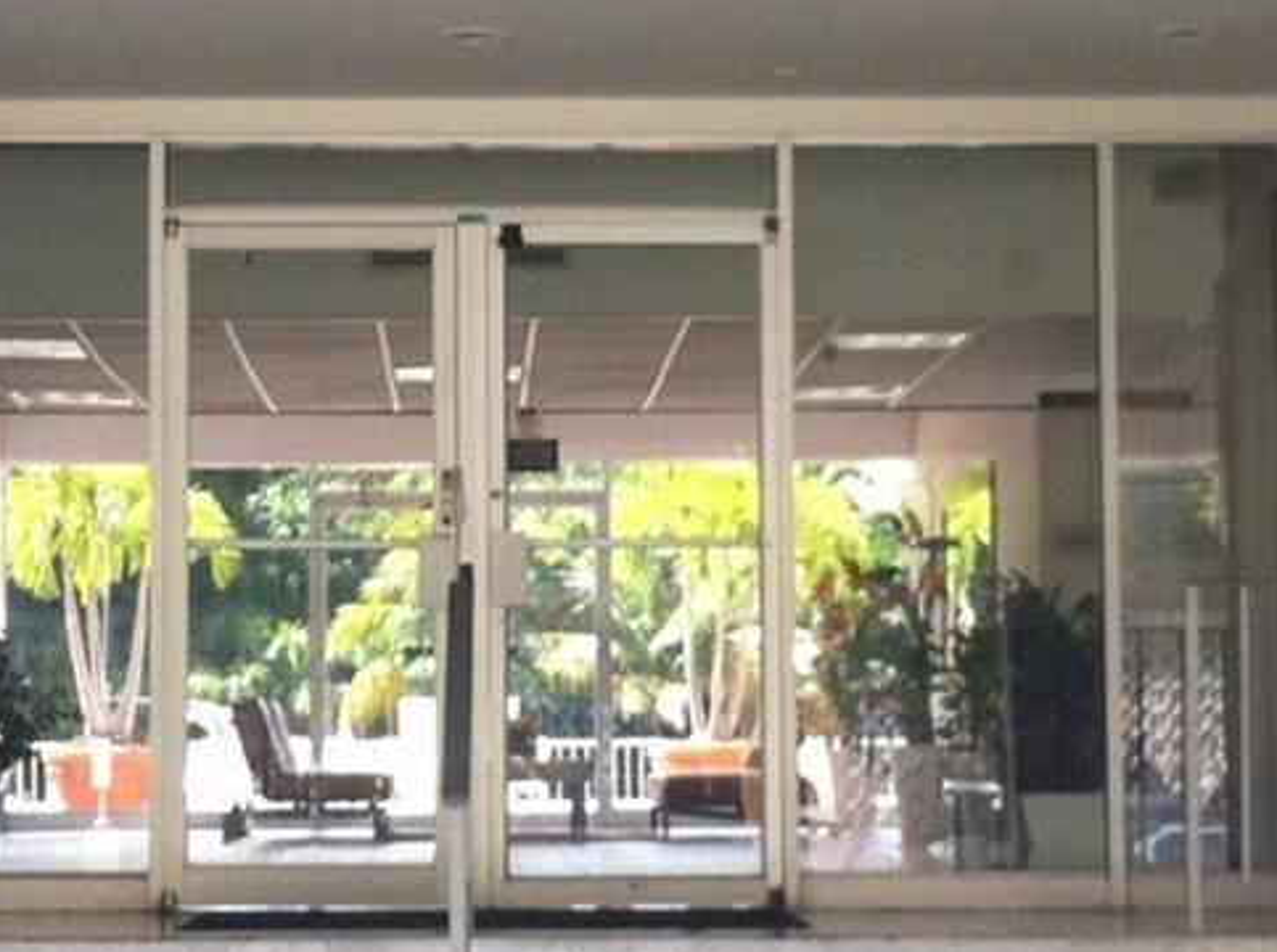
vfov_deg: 12.7
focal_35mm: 116
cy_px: 410
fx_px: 4270
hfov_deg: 17.0
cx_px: 521
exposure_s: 1/136
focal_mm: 3.85
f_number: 2.8
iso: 80
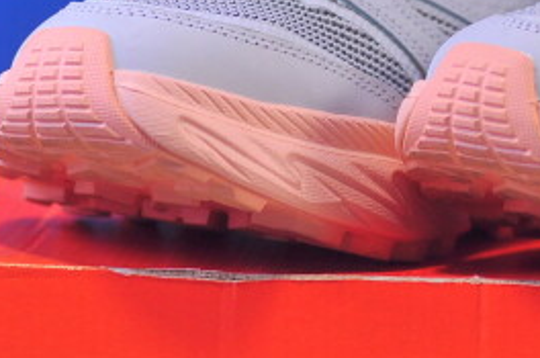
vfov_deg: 6.0
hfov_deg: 9.0
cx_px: 567
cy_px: -175
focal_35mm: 227
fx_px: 3399
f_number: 2.5
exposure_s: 1/320
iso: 250
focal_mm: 50
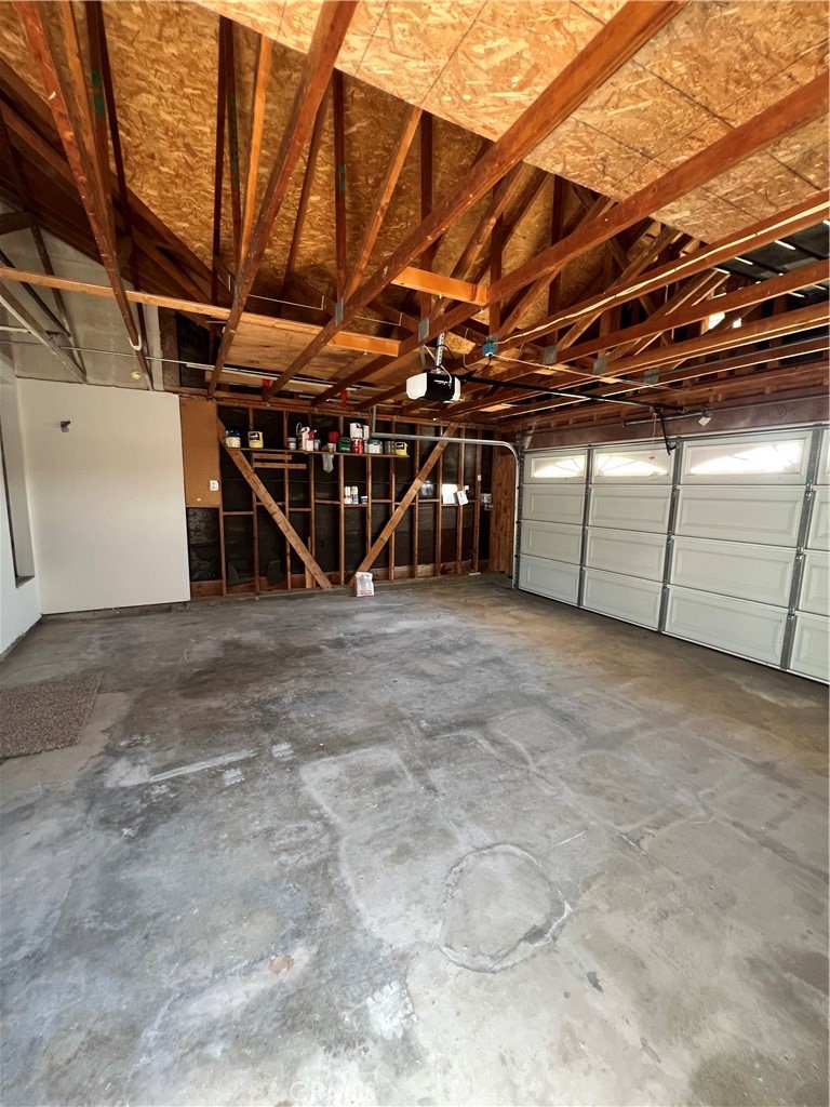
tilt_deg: -6.9
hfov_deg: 89.9
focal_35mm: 13
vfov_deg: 106.2
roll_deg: -3.5
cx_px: 415
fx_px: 416
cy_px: 554
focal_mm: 1.57
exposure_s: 1/50
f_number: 1.8
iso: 200
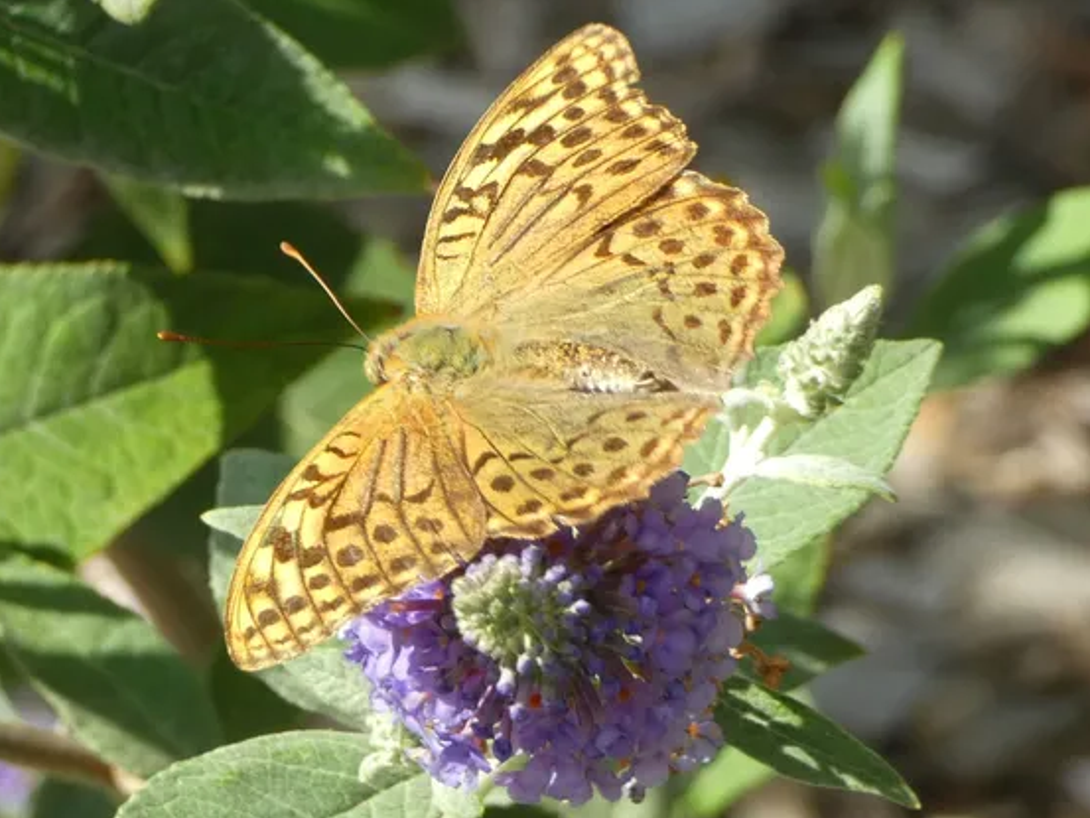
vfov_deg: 5.9
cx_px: 479
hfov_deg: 7.9
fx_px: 7905
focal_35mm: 251
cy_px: 408
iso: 100
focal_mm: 38.9
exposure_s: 1/80
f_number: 5.5
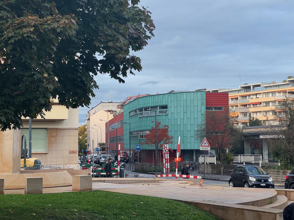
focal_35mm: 77
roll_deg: +0.4
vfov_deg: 19.1
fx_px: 654
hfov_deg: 25.3
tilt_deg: +3.8
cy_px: 110
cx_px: 147
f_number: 2.8
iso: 100
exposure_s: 1/99
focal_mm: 9
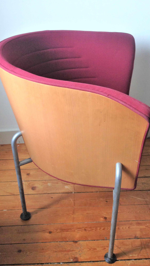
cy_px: 133
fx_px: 255
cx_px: 76
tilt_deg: -32.1
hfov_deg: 32.8
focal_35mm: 36
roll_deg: +1.5
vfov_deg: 55.3
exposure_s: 1/20
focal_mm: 4.12
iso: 125
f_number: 2.4
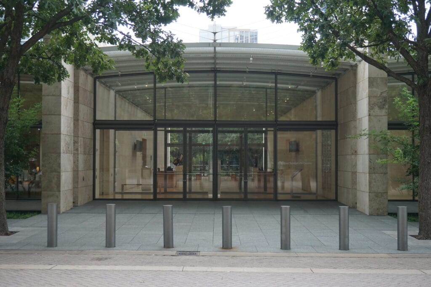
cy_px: 144
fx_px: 593
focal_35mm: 50
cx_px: 216
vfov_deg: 27.3
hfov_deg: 40.0
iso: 500
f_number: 5
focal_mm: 33
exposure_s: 1/160
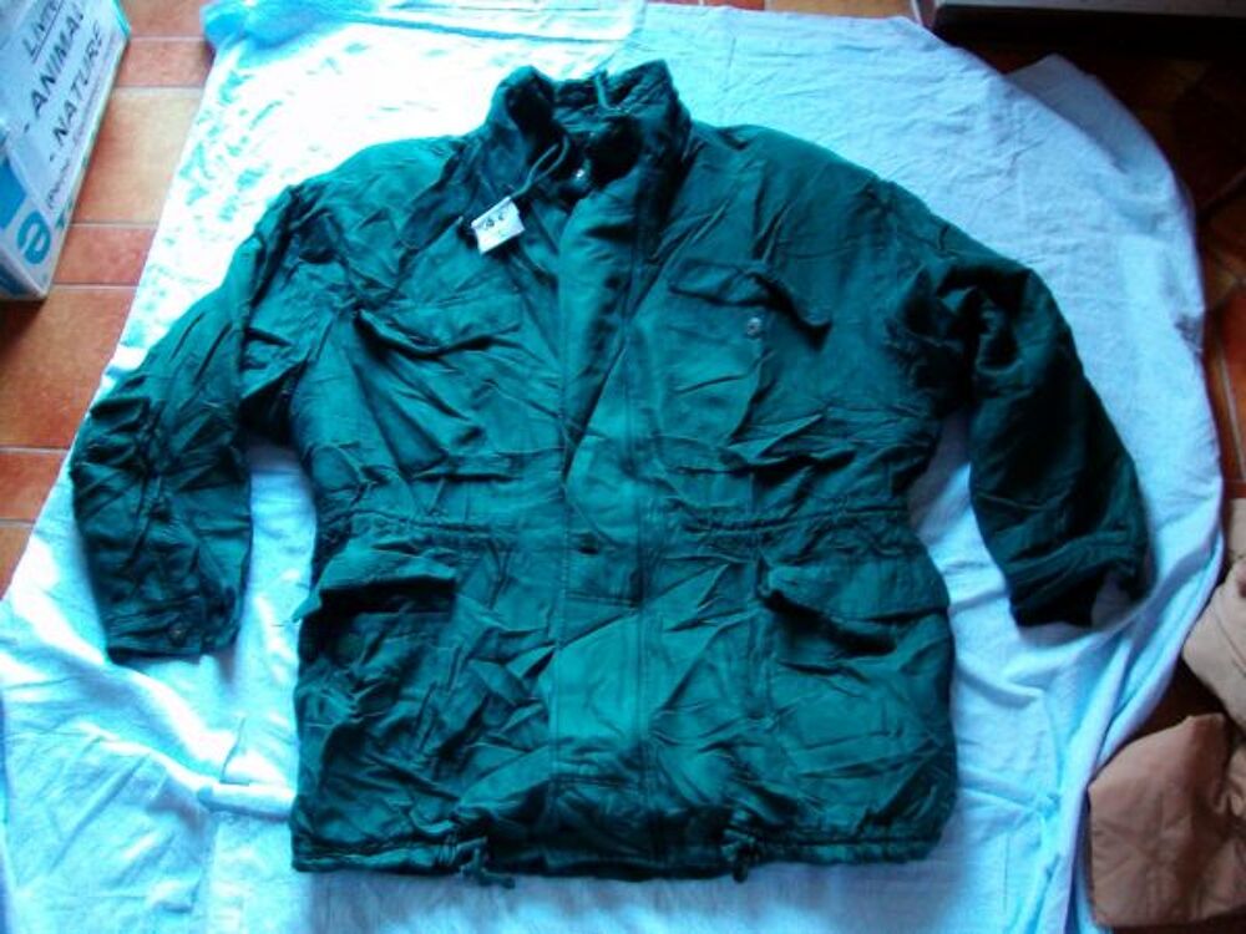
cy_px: 467
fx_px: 1152
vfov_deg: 44.2
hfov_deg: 56.8
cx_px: 623
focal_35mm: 32
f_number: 2.9
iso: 200
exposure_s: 1/8
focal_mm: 5.7
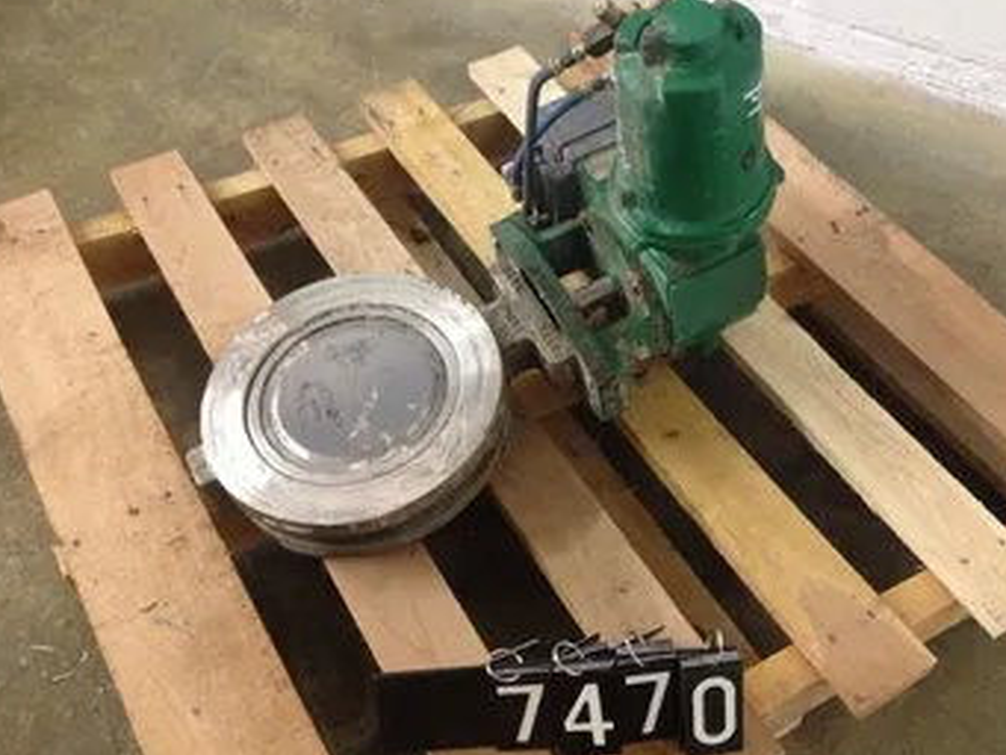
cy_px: 357
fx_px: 1192
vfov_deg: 35.1
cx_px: 572
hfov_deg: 45.6
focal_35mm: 41
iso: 320
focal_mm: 4.28
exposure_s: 1/20
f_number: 2.4
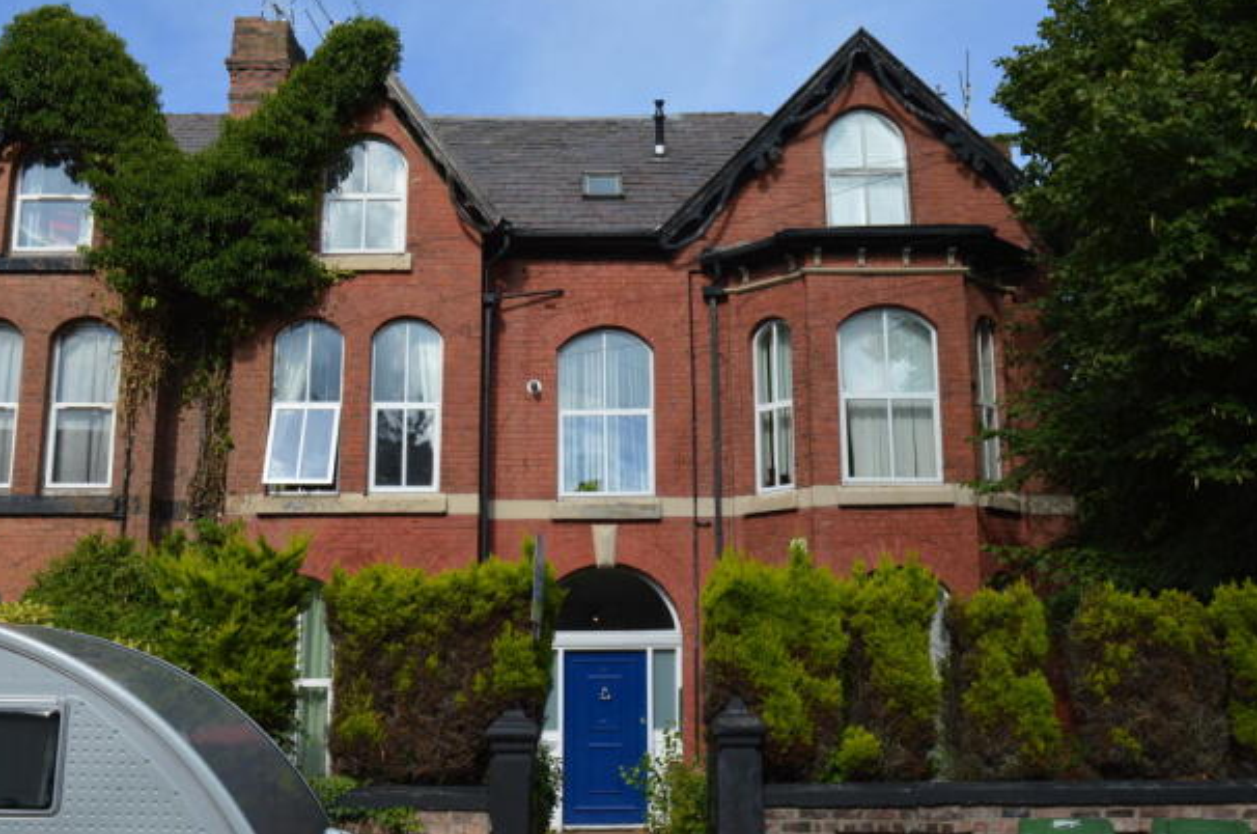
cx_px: 622
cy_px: 423
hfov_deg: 49.6
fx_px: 1360
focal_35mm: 39
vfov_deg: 34.1
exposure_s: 1/320
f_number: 9
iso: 100
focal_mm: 24
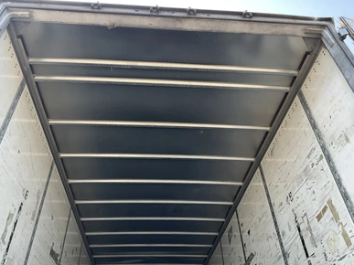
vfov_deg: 46.8
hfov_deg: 60.0
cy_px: 129
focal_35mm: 30
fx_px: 307
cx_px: 172
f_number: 1.8
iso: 20
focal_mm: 3
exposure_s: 1/126
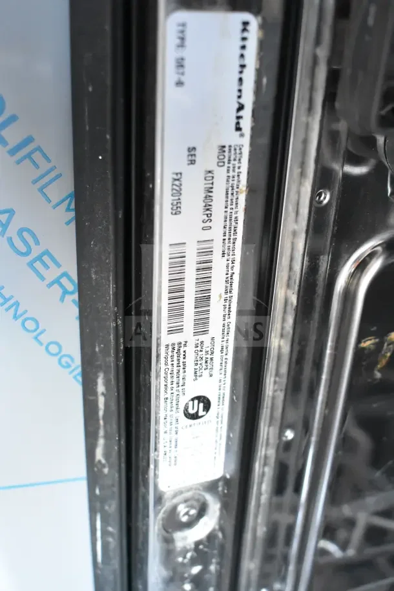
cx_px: 197
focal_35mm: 39
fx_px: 640
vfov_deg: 49.6
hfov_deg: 34.2
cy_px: 296
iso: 6400
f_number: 4.5
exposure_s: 1/100
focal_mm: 26
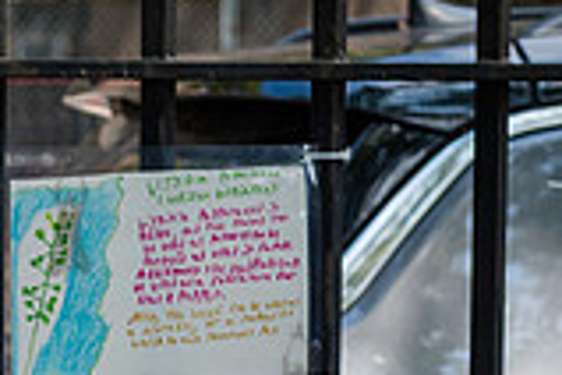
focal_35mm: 225
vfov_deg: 6.1
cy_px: 426
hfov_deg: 8.9
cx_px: -323
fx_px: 3512
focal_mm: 48
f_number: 4.5
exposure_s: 1/400
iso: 400
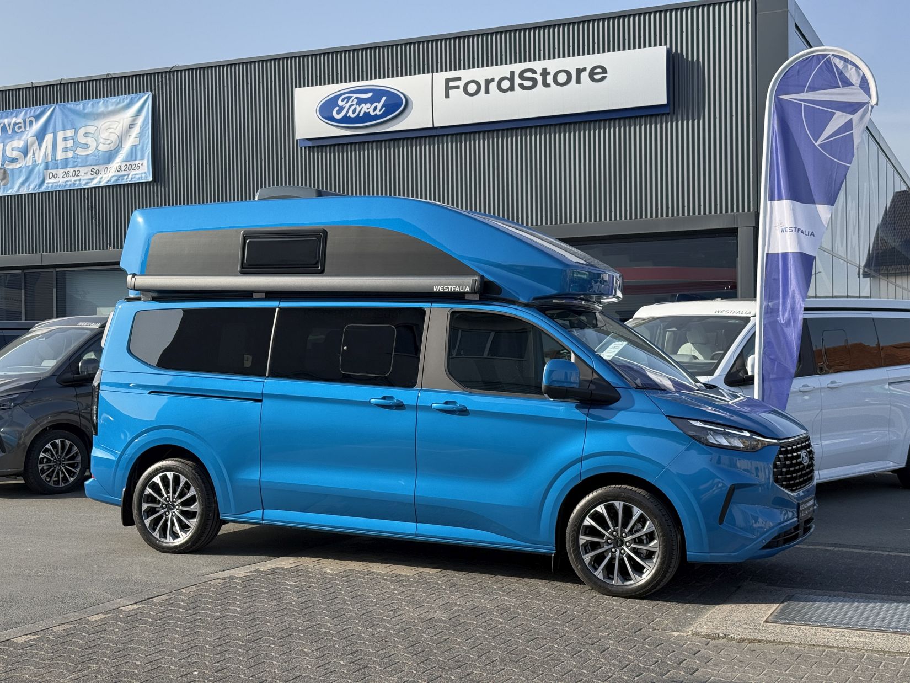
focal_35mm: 48
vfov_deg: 30.3
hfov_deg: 39.7
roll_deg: +1.0
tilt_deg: +0.6
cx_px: 455
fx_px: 1262
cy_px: 342
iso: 80
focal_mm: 6.76
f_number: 1.78
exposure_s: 1/2208
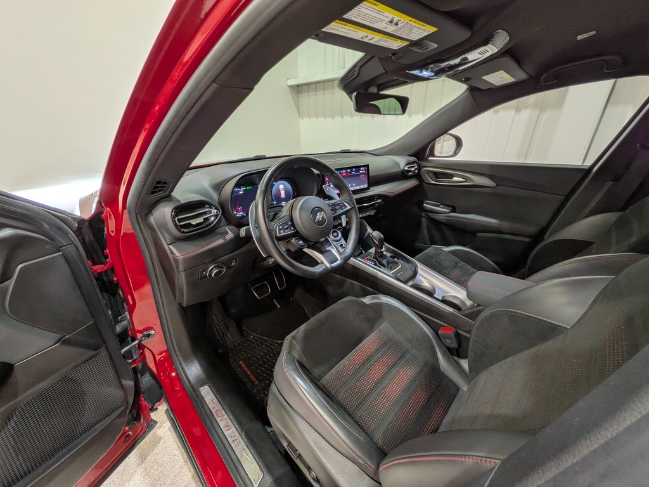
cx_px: 324
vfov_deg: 85.7
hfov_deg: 102.1
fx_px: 262
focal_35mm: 14
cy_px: 244
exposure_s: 1/40
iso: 57
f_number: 2.2
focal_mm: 1.83
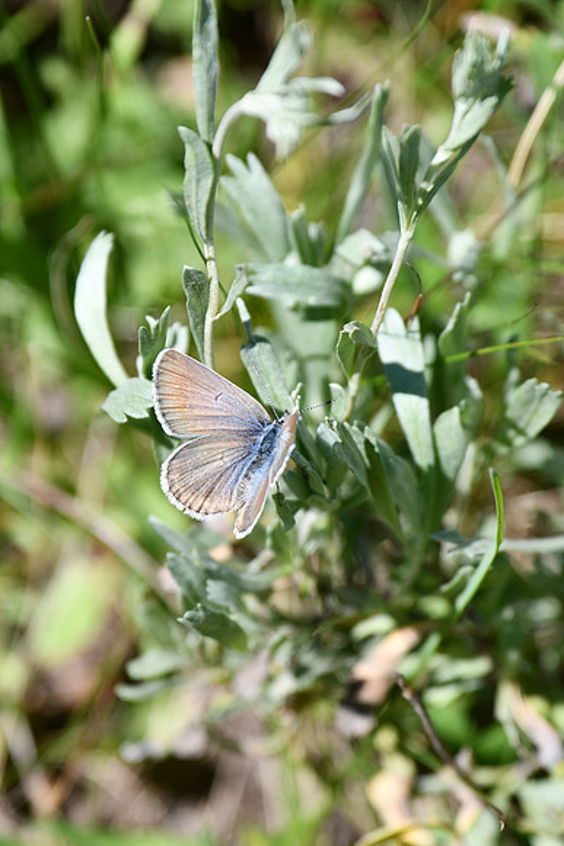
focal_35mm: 450
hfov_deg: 3.1
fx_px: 10568
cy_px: 423
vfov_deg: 4.6
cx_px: 282
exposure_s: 1/500
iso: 200
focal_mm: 300
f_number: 6.3
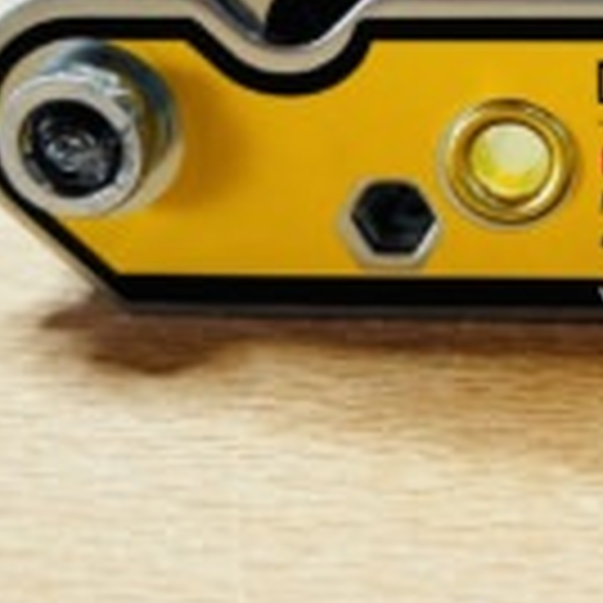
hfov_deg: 21.5
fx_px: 1518
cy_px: -45
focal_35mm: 77
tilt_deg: -15.5
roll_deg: +0.6
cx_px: 639
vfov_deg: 21.4
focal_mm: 5.7
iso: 80
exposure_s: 1/100
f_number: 1.5
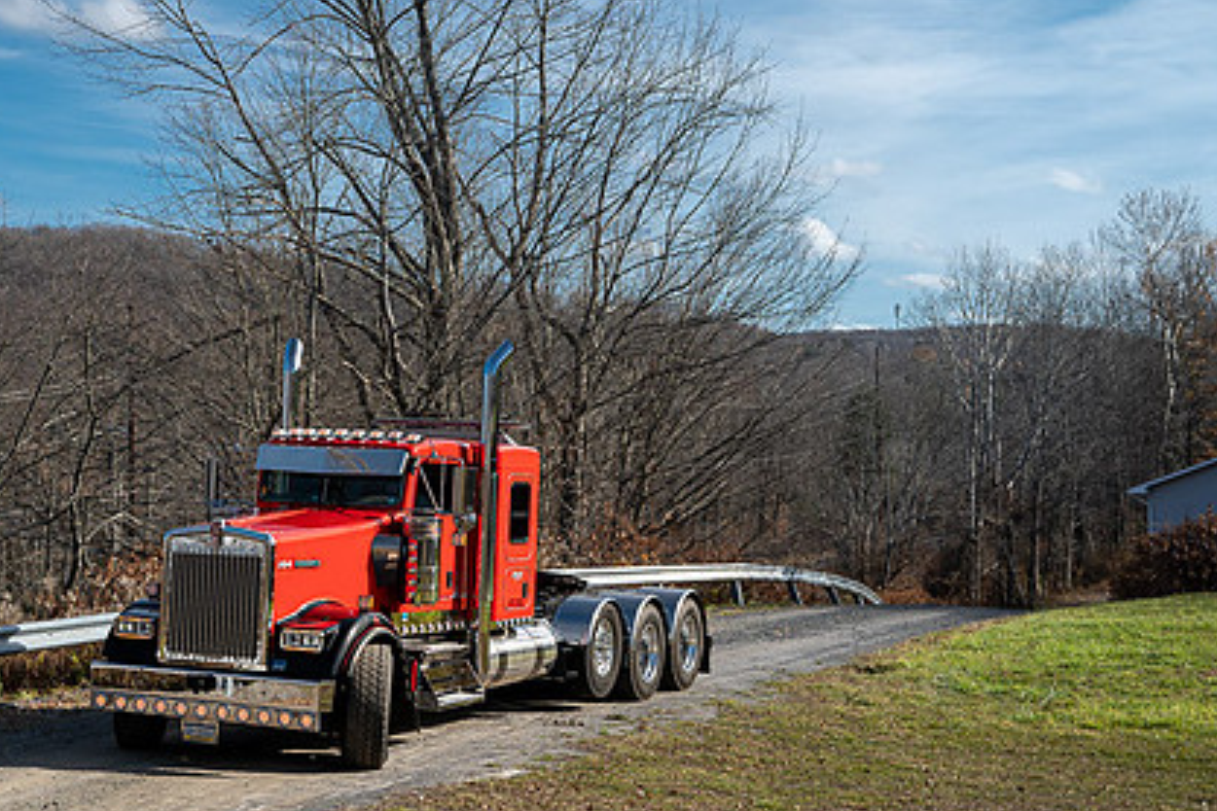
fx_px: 2163
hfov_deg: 31.2
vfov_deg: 21.2
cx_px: 406
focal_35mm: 64
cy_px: 389
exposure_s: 1/80
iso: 100
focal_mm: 46
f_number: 2.8
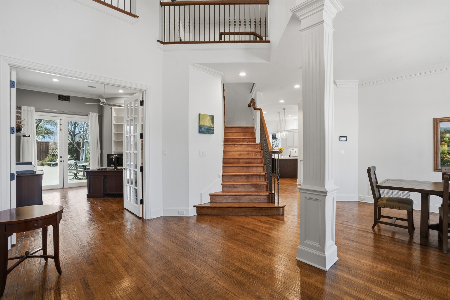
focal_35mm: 16
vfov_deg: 73.7
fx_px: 200
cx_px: 225
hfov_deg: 96.7
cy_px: 150
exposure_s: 1/60
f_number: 9
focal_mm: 16
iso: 250
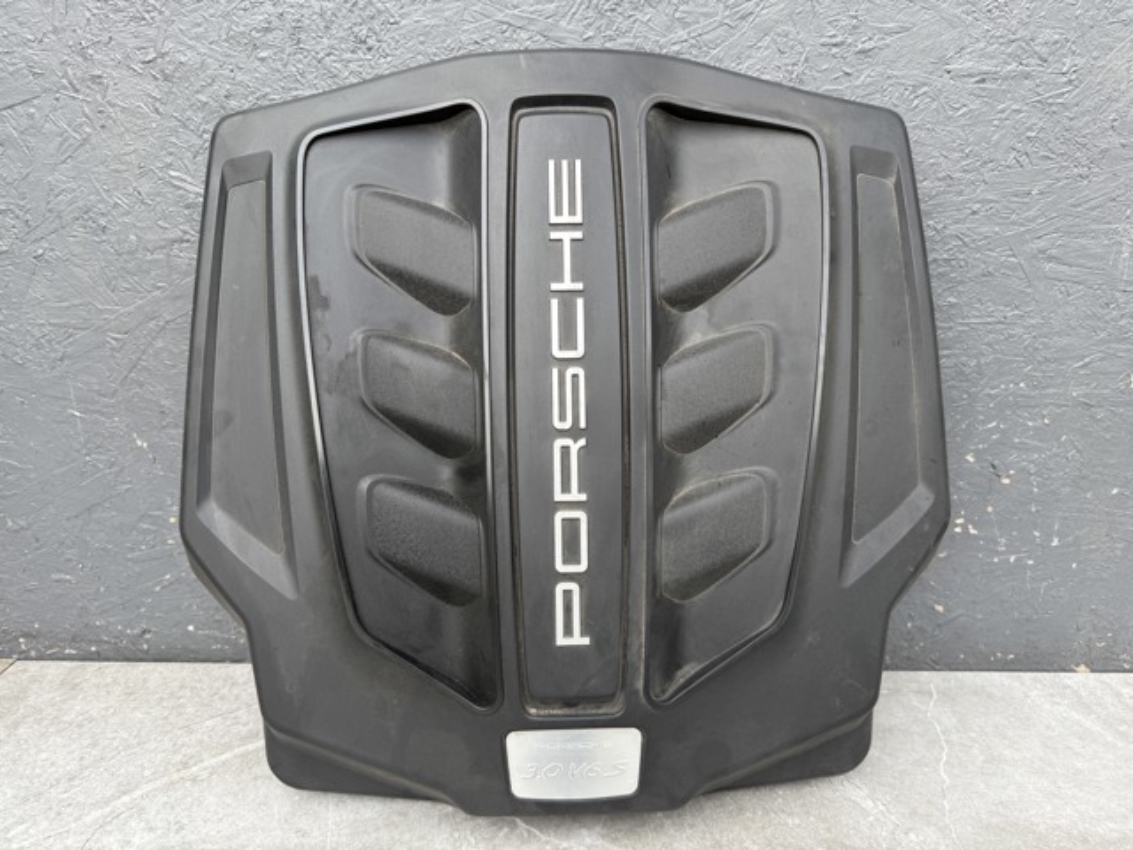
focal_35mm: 24
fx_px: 786
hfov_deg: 71.6
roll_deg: +0.7
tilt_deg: -15.9
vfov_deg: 56.8
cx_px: 566
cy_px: 425
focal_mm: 6.76
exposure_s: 1/121
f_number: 1.78
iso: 80
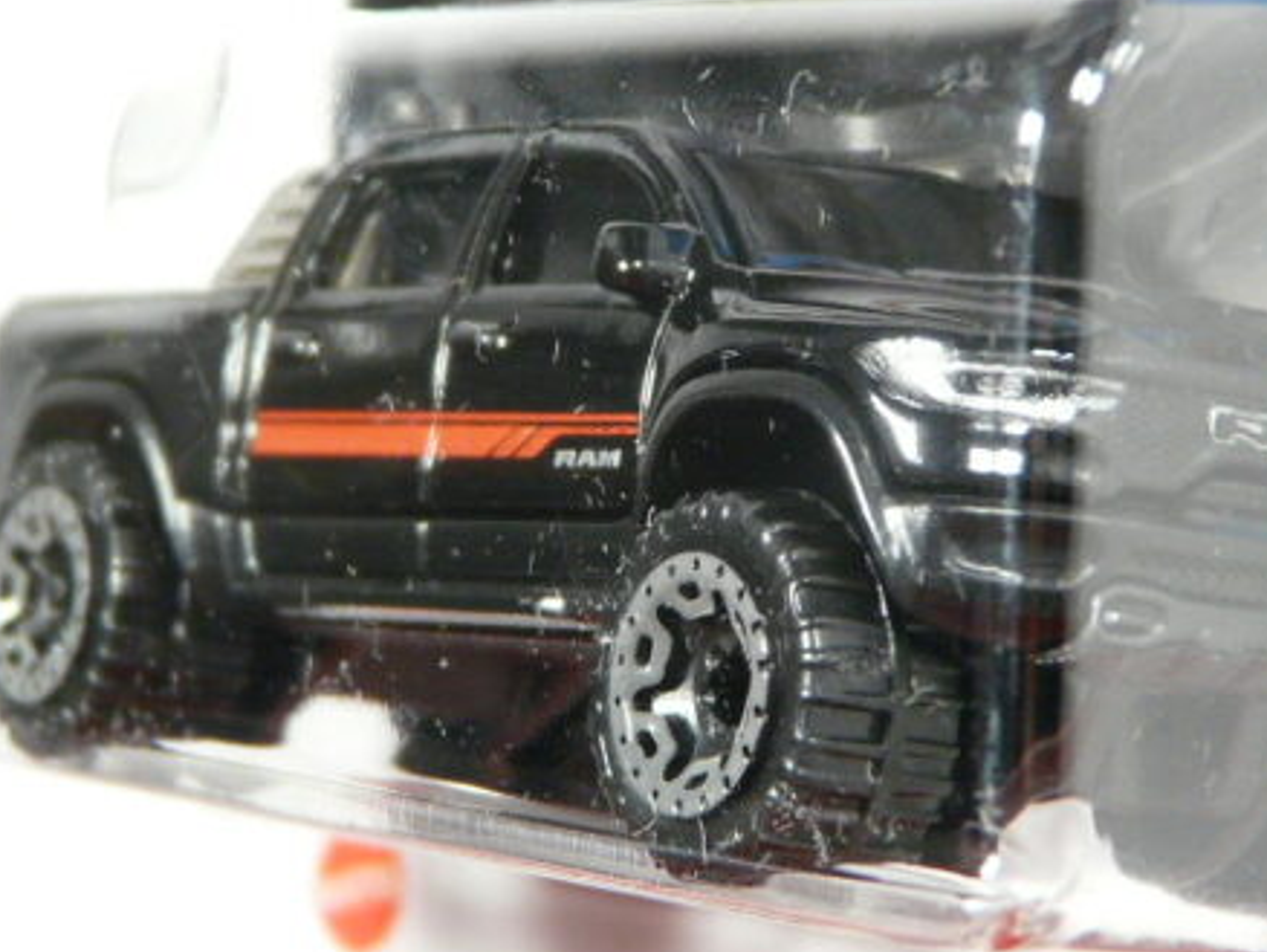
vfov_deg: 11.8
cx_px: 741
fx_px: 4614
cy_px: 396
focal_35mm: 126
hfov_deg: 15.6
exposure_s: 1/30
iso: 200
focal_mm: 9.5
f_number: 3.2
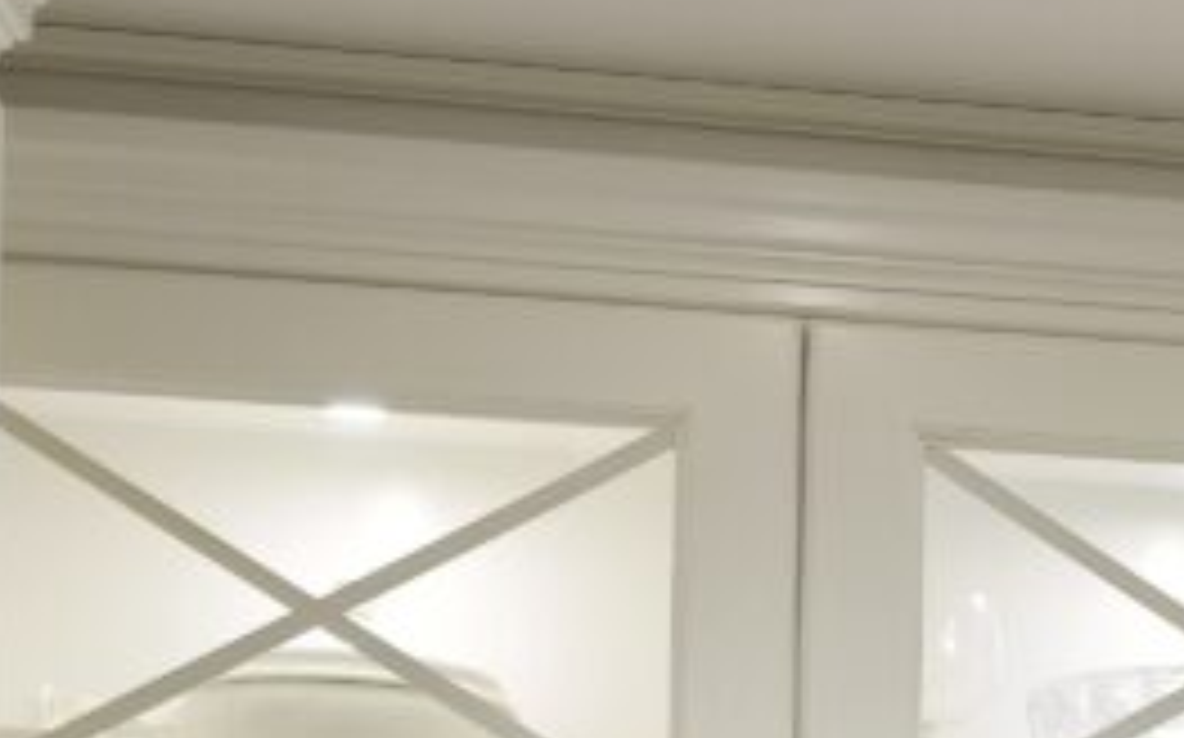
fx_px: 3192
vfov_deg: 12.5
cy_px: 1152
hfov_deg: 19.9
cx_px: 1351
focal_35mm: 99
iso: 200
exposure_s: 1/80
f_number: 1.9
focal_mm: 6.92
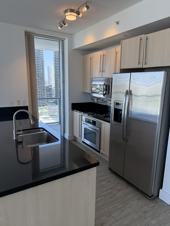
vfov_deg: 71.6
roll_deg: -1.4
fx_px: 157
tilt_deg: -11.0
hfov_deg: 56.8
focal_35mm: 24
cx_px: 85
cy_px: 113
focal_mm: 6.76
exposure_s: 1/543
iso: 100
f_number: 1.78
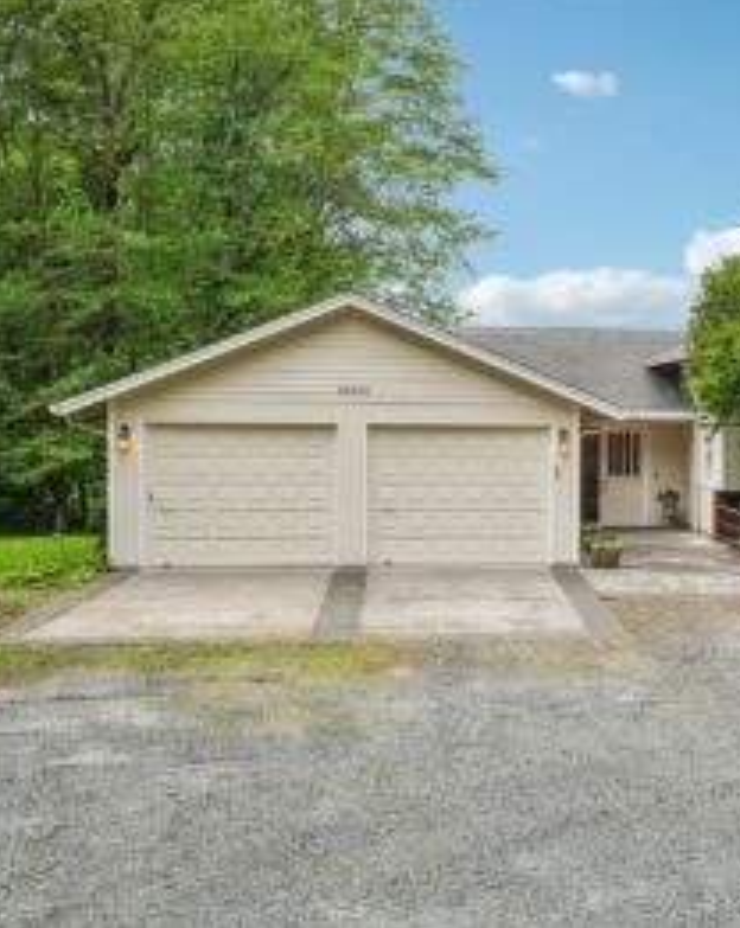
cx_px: 623
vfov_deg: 38.1
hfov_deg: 29.8
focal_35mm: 49
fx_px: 1345
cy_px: 457
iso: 400
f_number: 8
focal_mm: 34
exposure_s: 1/250
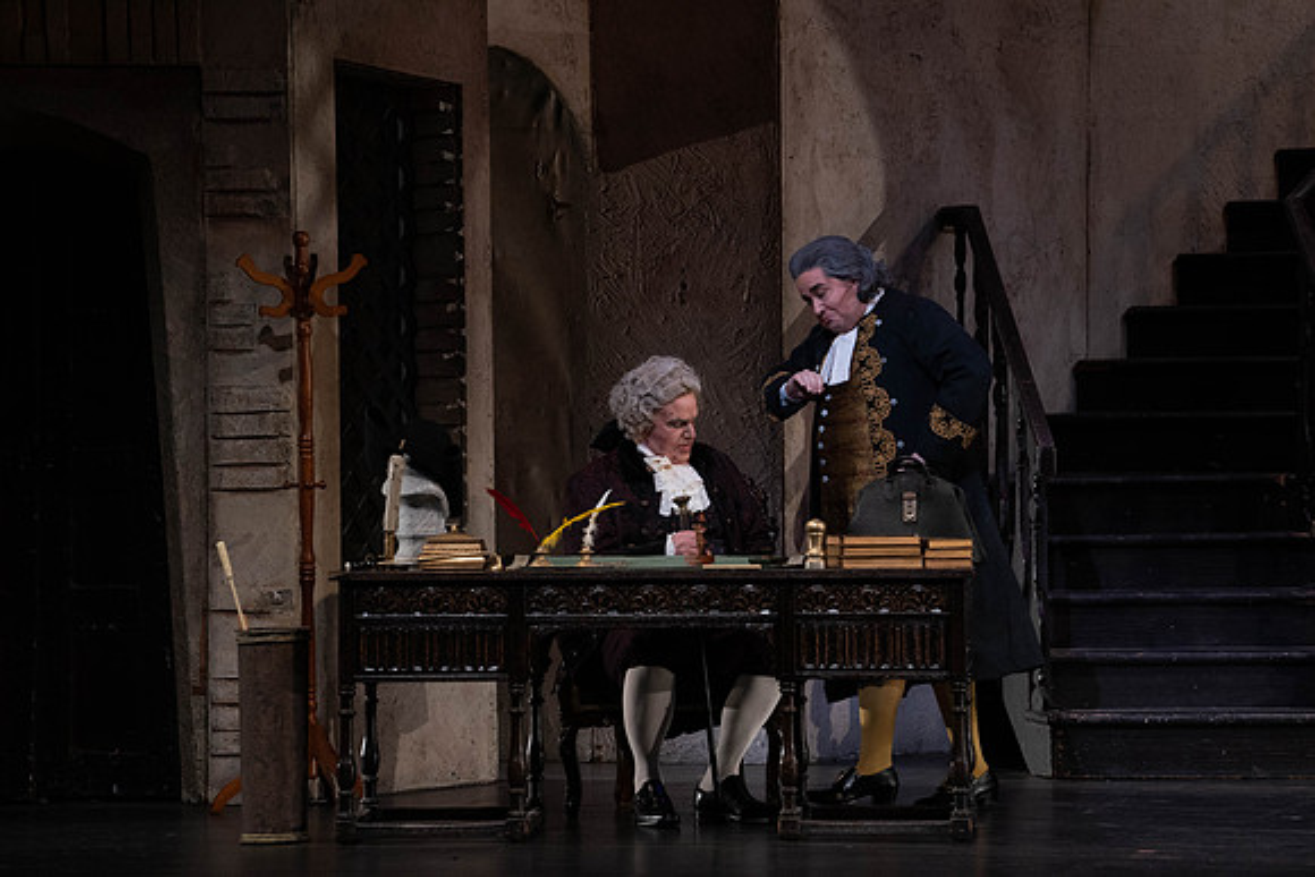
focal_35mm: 197
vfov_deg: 7.0
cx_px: 658
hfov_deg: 10.4
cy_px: 438
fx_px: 7197
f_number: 9
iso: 3200
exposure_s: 1/250
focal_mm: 197
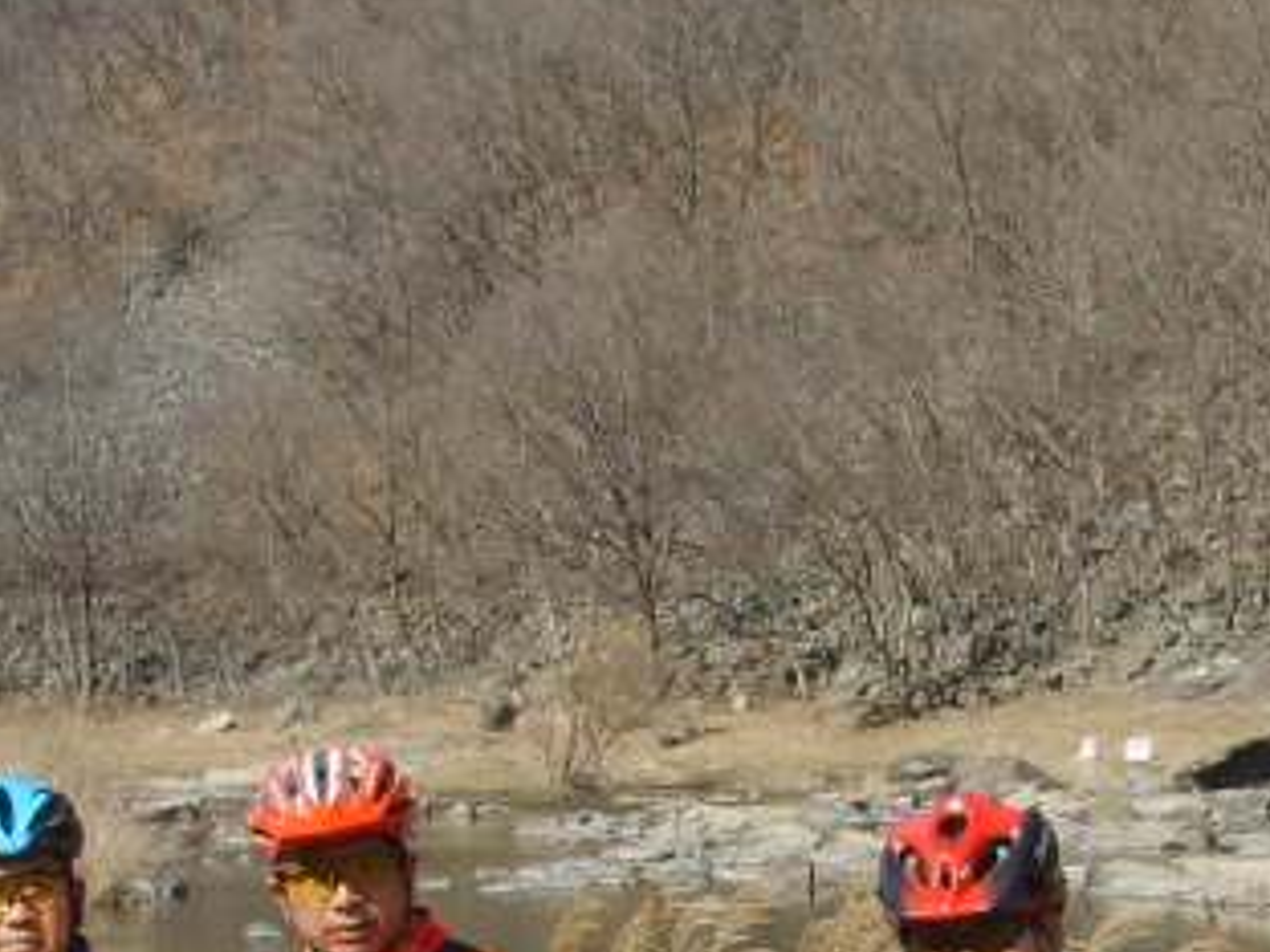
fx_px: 3669
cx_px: 1030
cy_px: 1037
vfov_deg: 14.5
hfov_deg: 19.4
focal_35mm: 100
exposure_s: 1/250
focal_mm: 6.6
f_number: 6.3
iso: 50
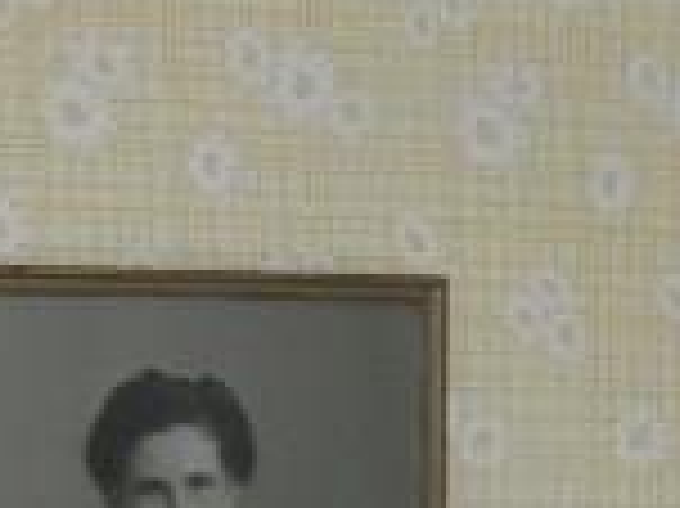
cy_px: 1466
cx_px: 405
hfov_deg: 8.1
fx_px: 4789
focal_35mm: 244
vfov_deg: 5.7
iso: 100
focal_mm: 6
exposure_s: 1/30
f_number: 2.8
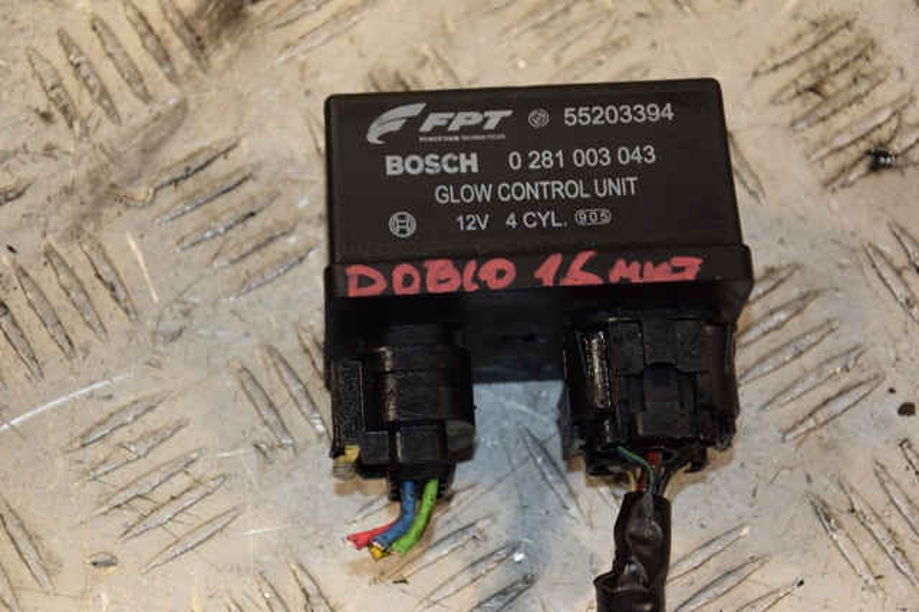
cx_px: 460
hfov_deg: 19.5
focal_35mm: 105
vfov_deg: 13.0
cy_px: 306
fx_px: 2679
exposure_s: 1/200
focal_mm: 70
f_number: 5.6
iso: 800
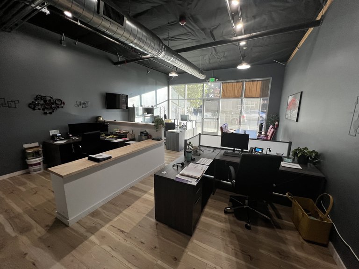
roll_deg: -0.4
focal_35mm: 13
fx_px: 135
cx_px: 180
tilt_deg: -11.9
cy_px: 134
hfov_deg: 106.2
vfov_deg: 89.9
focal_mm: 1.57
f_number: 1.8
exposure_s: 1/120
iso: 160
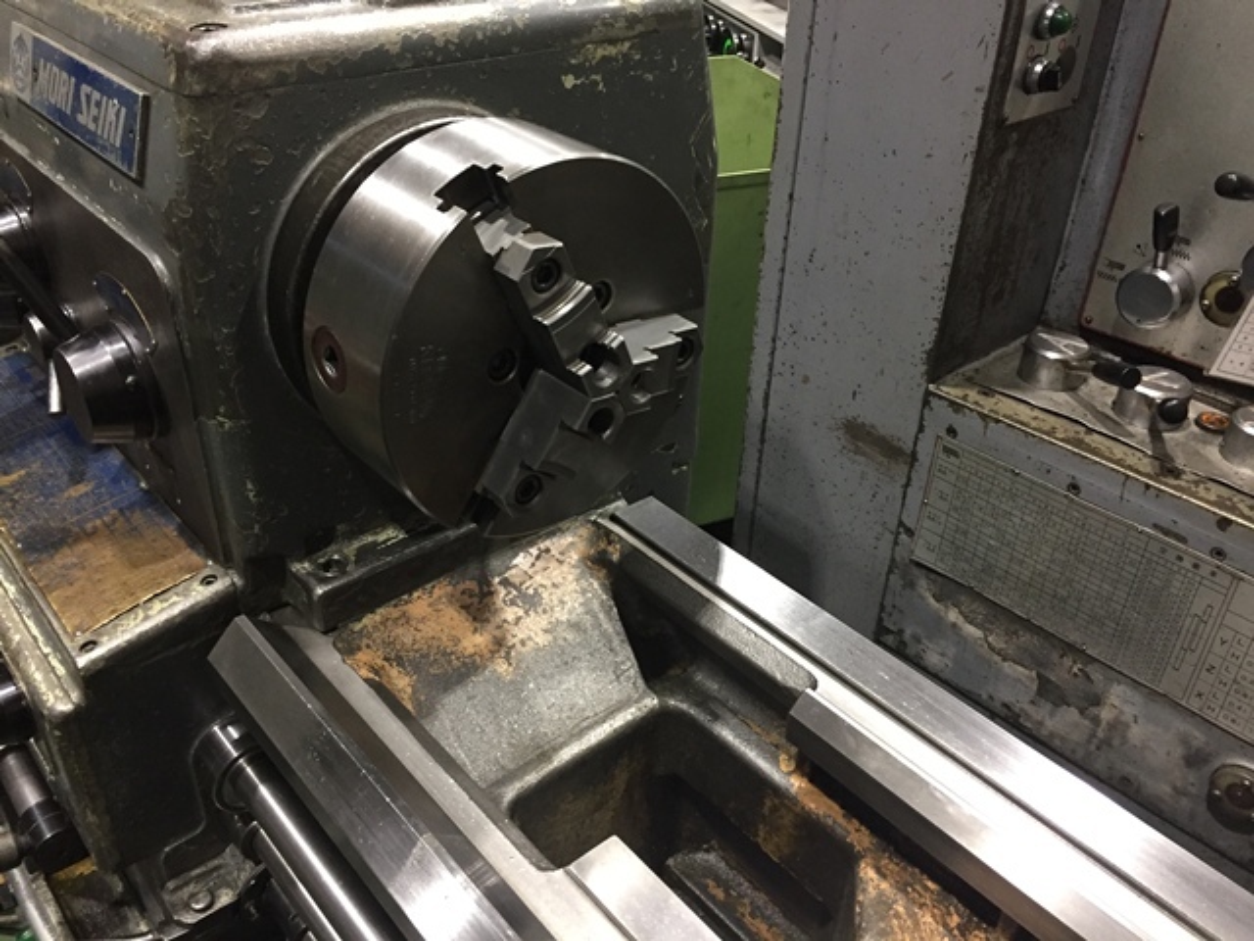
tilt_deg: -33.3
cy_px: 470
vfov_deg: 48.2
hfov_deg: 61.7
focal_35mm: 29
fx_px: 1051
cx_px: 627
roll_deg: -2.5
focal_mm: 4.15
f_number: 2.2
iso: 160
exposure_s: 1/30
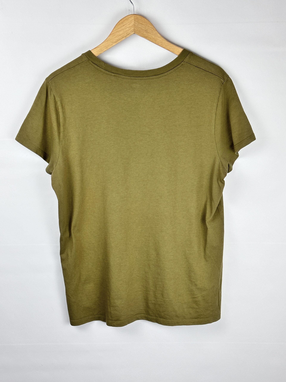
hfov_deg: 30.3
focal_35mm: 48
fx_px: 529
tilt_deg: -14.1
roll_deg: -0.9
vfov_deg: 39.7
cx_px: 143
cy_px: 191
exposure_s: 1/448
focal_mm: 6.86
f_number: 1.78
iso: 64
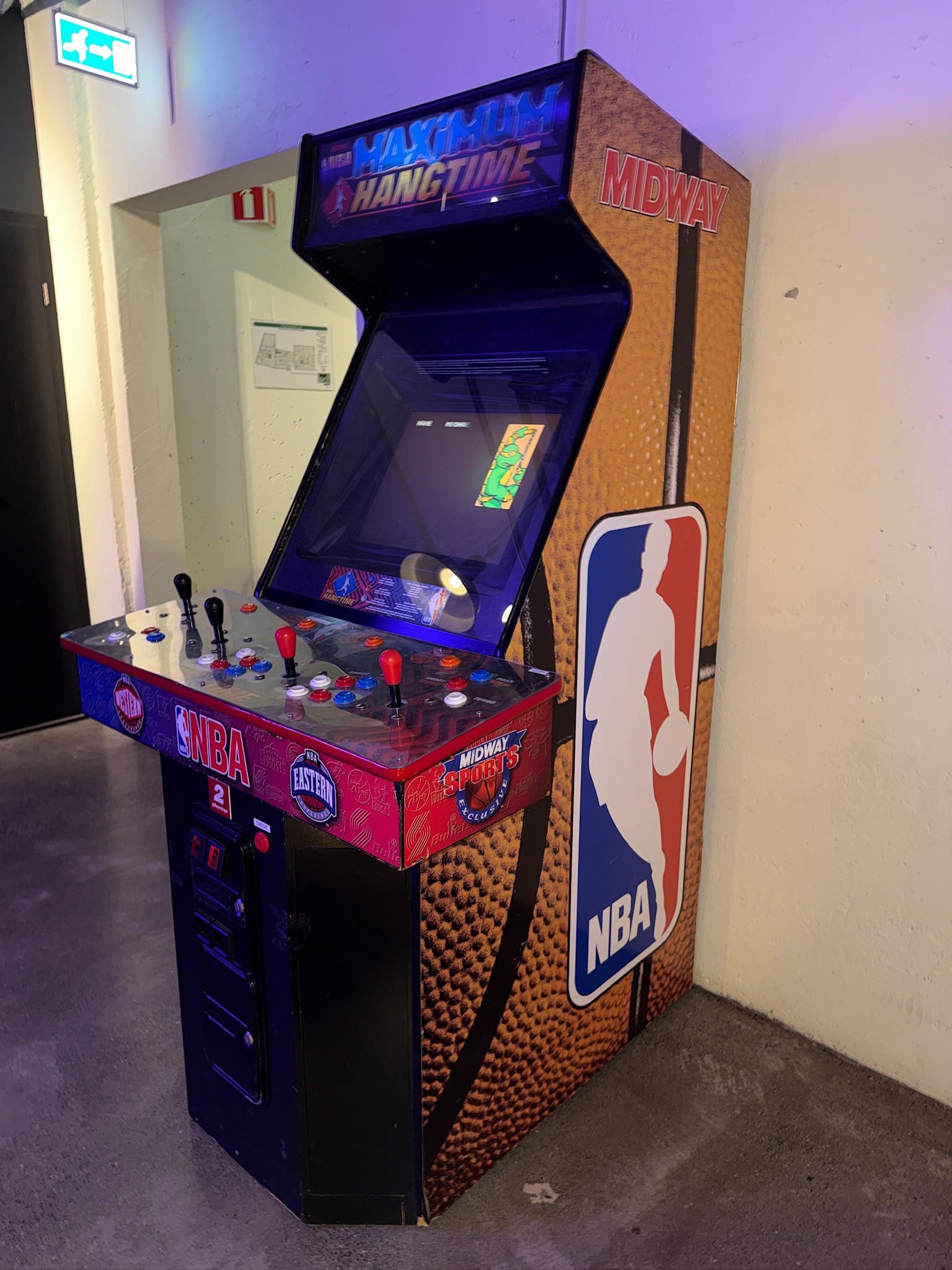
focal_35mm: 24
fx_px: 880
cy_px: 635
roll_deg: +0.4
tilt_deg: -12.7
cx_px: 476
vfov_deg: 71.6
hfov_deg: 56.8
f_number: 1.78
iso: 100
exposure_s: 1/7
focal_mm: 6.76
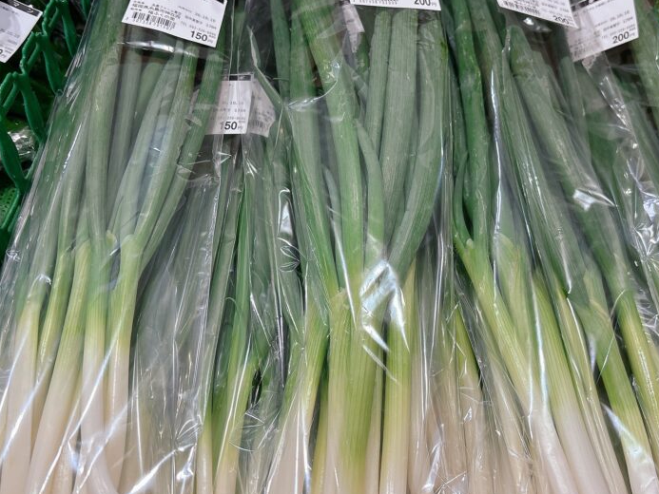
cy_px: 241
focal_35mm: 36
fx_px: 685
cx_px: 380
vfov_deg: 39.7
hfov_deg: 51.1
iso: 125
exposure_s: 1/120
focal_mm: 5.96
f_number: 1.6
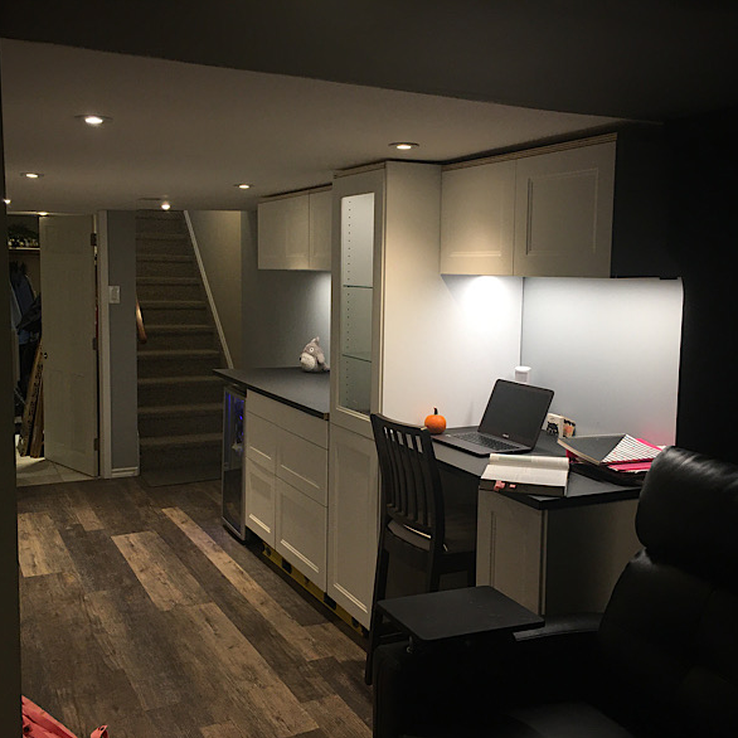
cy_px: 377
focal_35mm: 35
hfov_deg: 47.2
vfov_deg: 47.2
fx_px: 844
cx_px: 346
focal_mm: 4.15
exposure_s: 1/30
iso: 25
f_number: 2.2
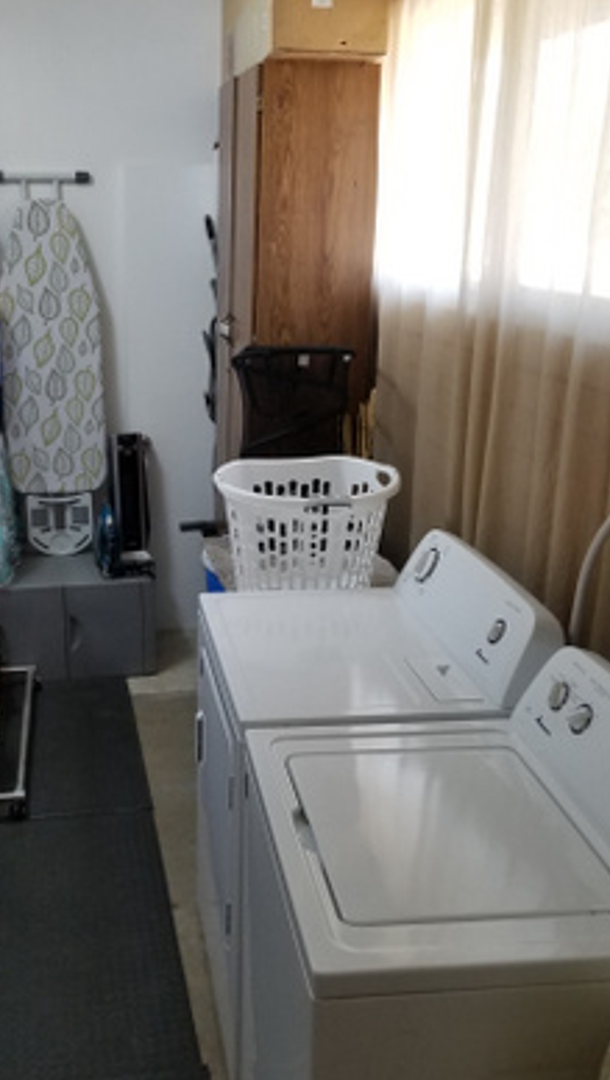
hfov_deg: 33.3
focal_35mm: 35
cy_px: 573
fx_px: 1004
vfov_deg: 56.5
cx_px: 170
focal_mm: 4.25
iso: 125
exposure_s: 1/60
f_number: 1.7
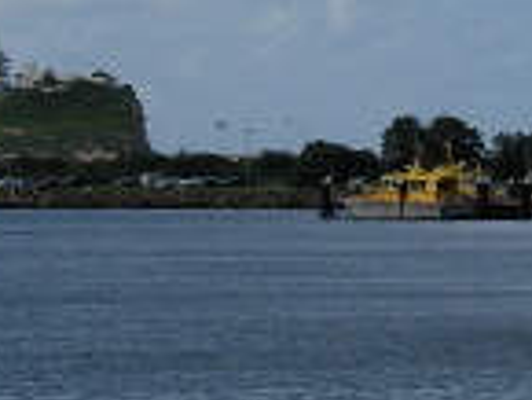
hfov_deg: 5.8
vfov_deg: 4.3
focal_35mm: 344
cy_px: -114
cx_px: 268
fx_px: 5291
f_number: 6.8
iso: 79
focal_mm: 17.2
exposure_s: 1/575
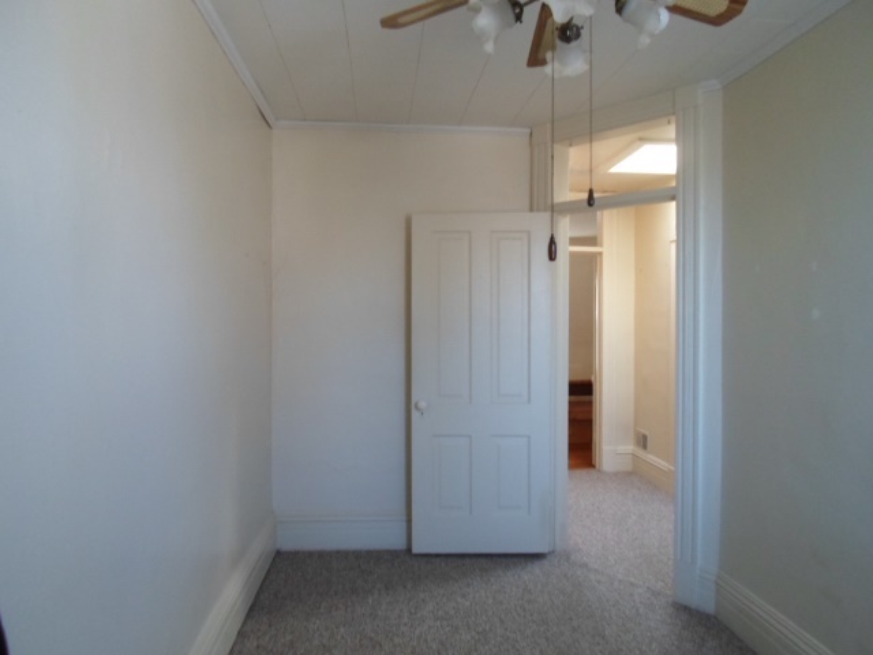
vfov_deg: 54.9
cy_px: 328
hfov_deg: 69.4
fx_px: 630
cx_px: 436
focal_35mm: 25
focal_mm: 4.5
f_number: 2.5
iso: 200
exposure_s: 1/30
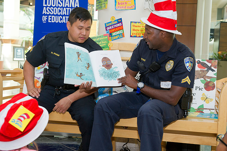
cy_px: 76
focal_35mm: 56
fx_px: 353
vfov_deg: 24.2
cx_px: 114
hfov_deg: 35.7
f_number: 6.3
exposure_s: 1/250
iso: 1250
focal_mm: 56
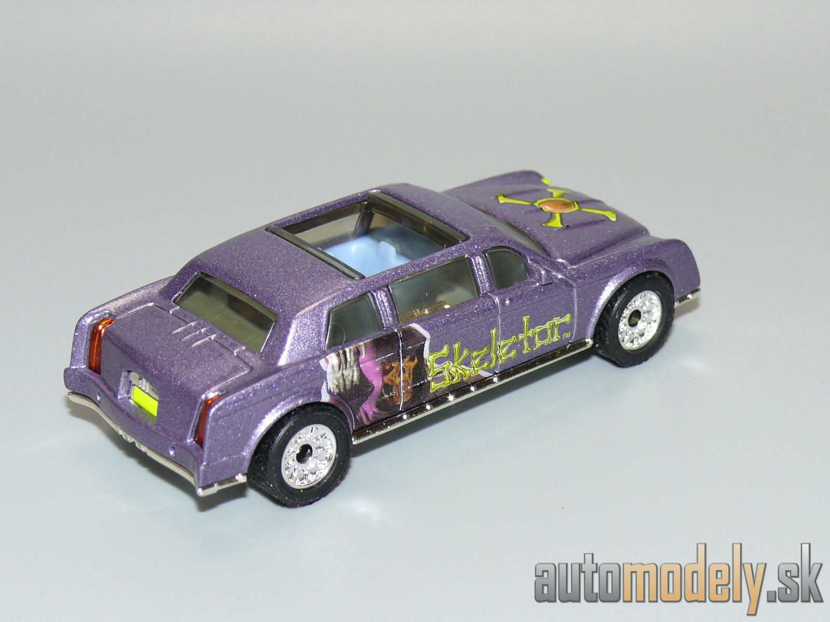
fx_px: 2350
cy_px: 311
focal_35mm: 98
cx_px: 415
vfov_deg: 15.1
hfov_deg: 20.0
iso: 100
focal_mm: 13.2
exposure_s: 1/30
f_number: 4
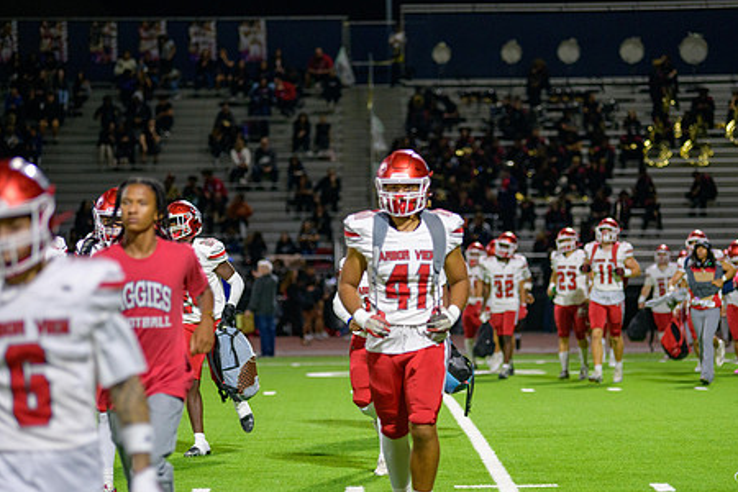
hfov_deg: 11.8
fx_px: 3567
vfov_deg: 7.9
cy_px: 273
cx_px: 435
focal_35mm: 174
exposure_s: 1/320
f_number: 2.8
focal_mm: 135
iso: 2000
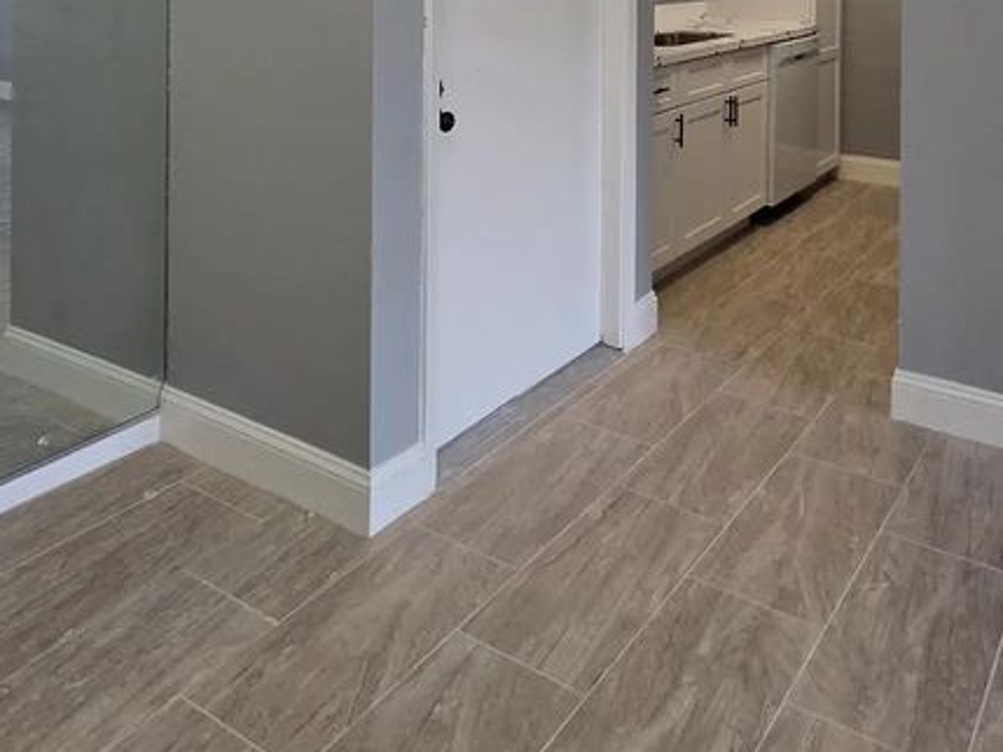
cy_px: -63
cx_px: 592
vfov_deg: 38.2
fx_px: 898
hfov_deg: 58.0
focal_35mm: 31
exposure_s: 1/120
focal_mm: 2.2
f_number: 2.2
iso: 160
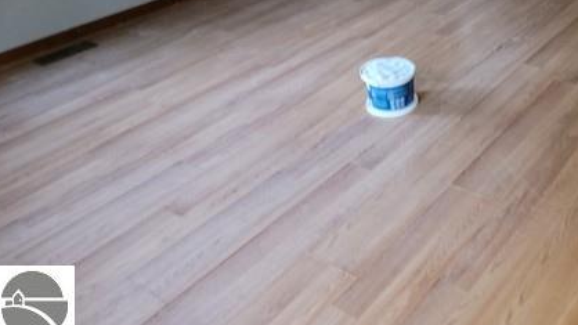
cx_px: 427
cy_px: 15
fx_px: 613
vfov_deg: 28.2
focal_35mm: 40
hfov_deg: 48.7
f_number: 1.8
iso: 160
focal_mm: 6.7
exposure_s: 1/9.99
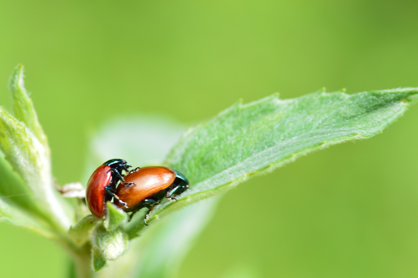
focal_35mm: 150
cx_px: 209
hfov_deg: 13.7
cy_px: 139
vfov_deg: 9.1
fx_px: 1740
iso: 400
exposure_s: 1/400
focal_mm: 100
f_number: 11
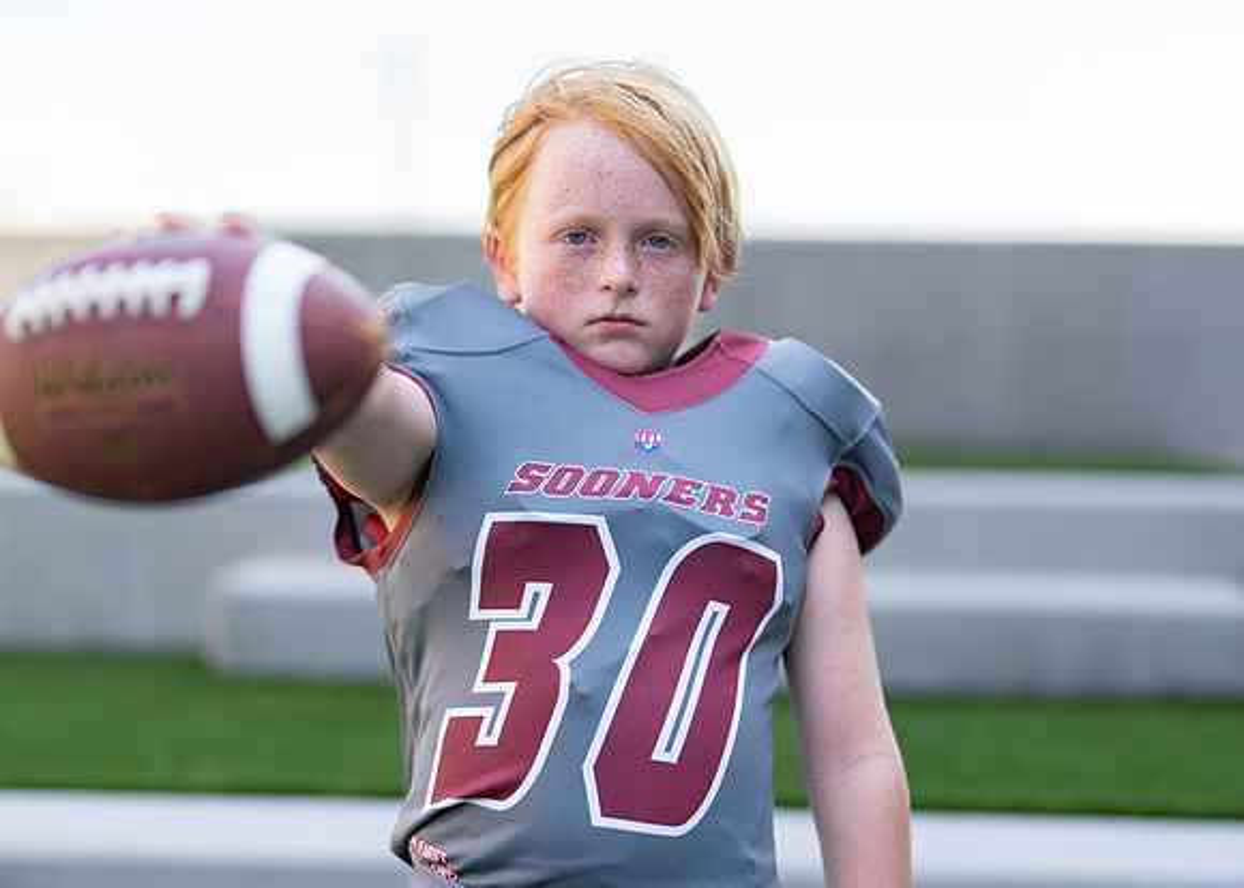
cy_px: 495
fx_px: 2542
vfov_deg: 19.8
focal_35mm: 72
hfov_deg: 27.5
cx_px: 577
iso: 100
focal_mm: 50
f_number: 1.2
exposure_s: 1/1600
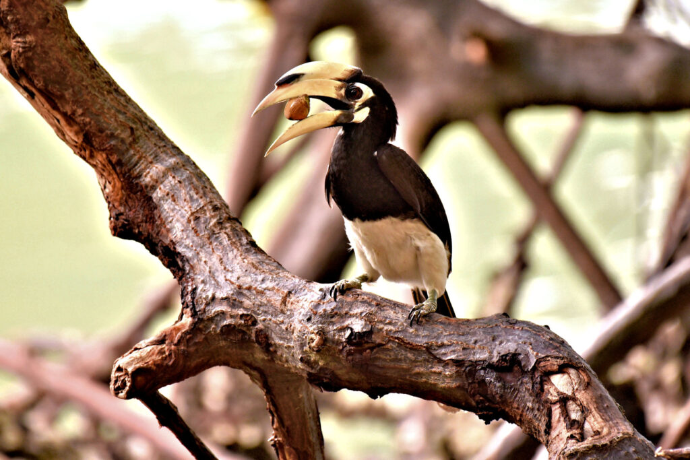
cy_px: 230
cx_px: 345
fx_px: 9584
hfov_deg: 4.1
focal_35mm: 500
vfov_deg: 2.8
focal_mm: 500
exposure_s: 1/125
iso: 560
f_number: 5.6
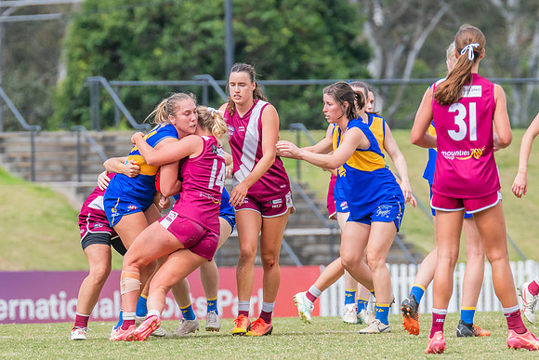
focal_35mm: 681
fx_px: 10202
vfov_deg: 2.0
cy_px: 194
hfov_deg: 3.0
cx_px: 172
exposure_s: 1/1250
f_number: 8
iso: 800
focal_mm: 420
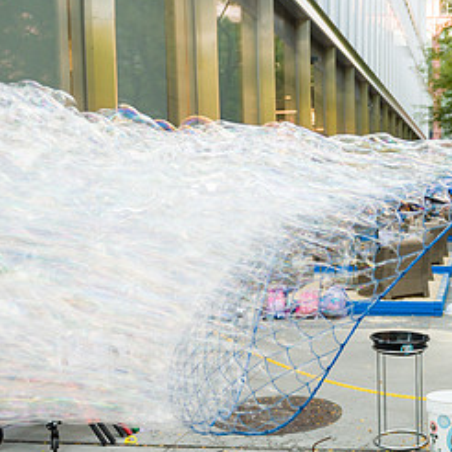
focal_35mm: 48
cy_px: 228
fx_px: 709
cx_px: 401
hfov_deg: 33.6
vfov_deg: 35.4
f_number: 3.2
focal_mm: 24
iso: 800
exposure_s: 1/1600
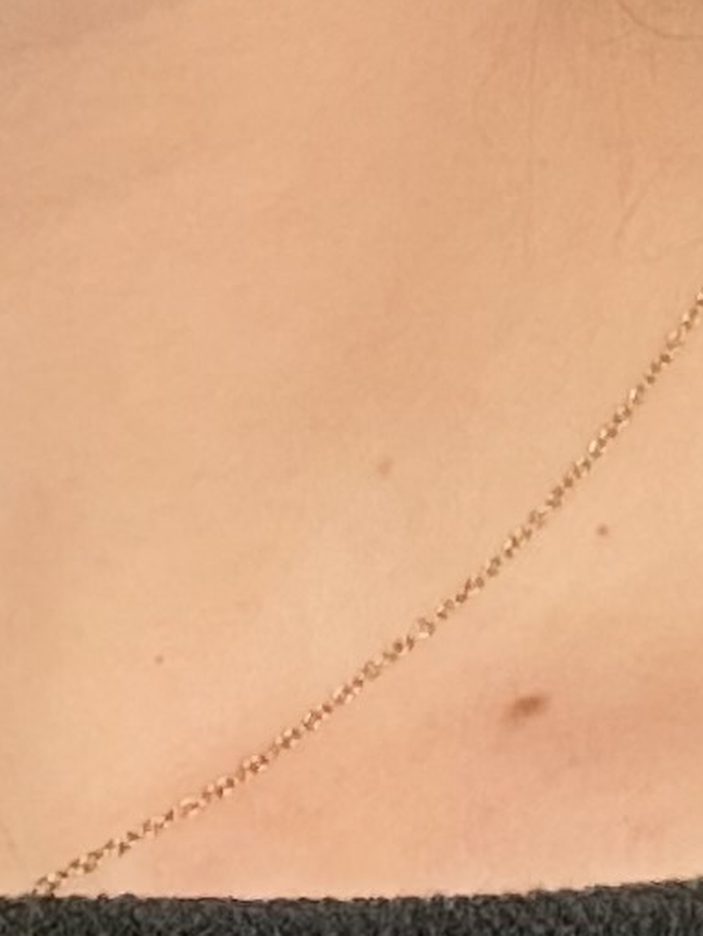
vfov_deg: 11.9
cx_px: 134
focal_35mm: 146
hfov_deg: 10.1
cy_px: -998
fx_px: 3952
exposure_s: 1/40
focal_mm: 2.69
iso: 320
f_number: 1.9
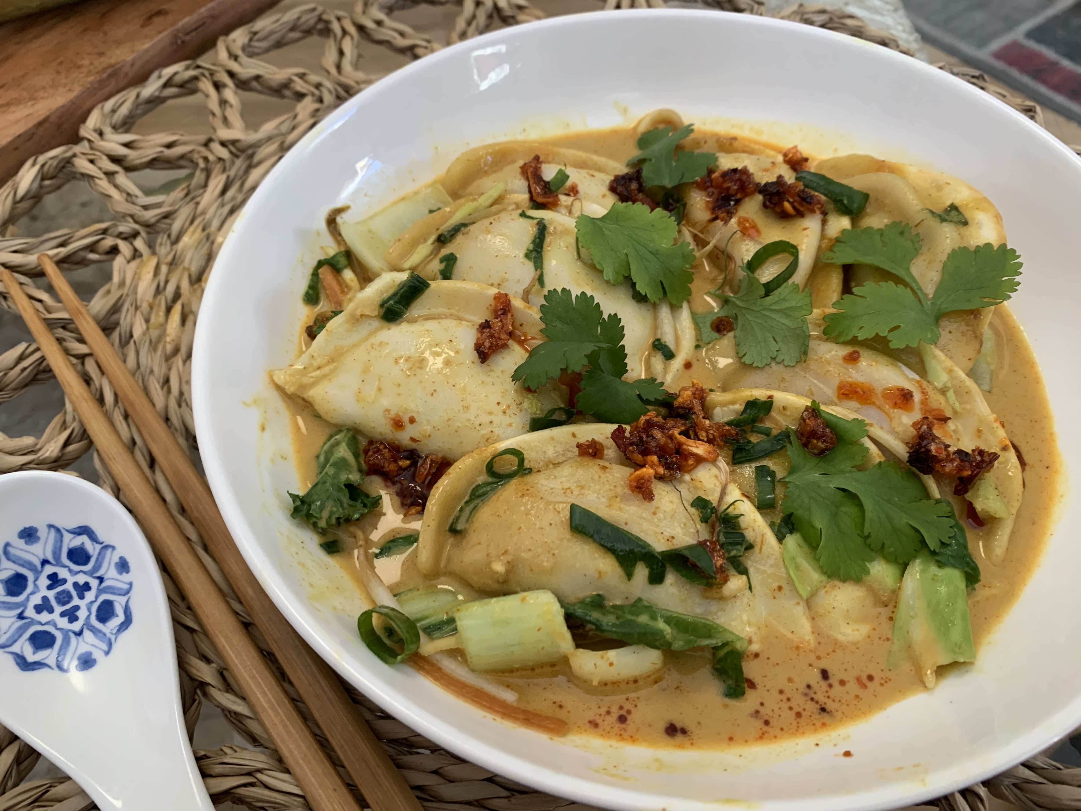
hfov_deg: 67.3
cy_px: 406
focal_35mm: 26
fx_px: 812
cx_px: 540
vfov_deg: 53.1
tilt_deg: -55.7
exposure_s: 1/60
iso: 200
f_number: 1.8
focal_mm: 4.2
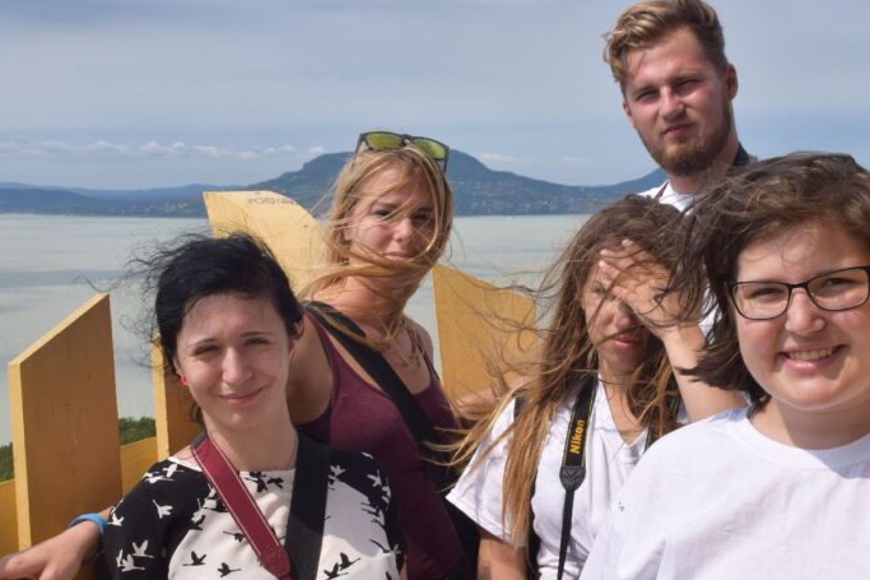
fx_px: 1522
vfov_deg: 21.6
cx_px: 442
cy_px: 265
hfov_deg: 31.9
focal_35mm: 63
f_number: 11
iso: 200
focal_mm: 28
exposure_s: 1/500
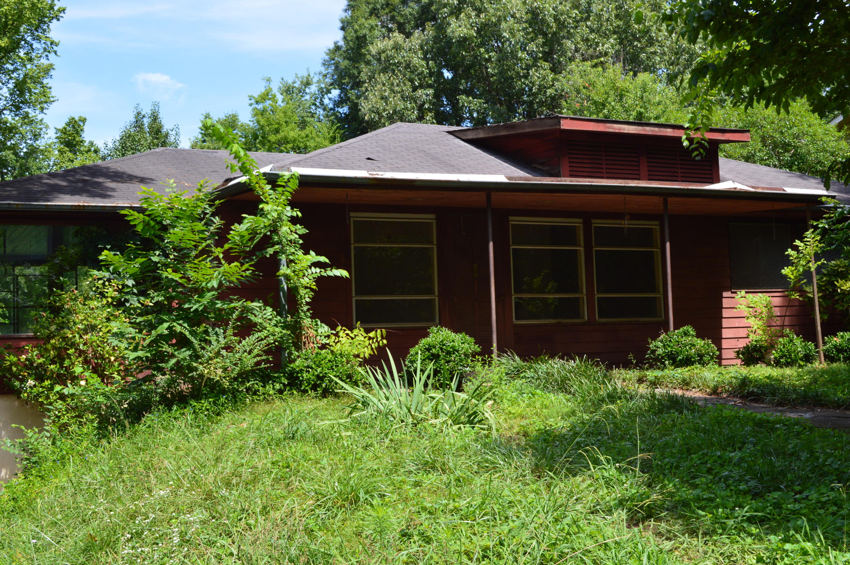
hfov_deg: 43.6
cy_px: 282
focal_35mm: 45
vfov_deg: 29.8
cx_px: 425
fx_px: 1061
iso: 400
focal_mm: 30
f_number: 10
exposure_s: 1/200
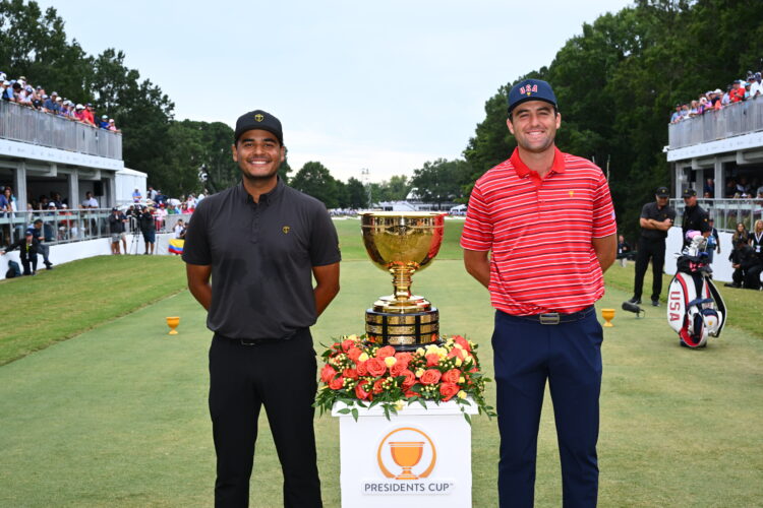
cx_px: 382
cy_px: 254
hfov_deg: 46.4
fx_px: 890
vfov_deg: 31.9
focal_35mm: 42
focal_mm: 42
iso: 400
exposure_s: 1/250
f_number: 8
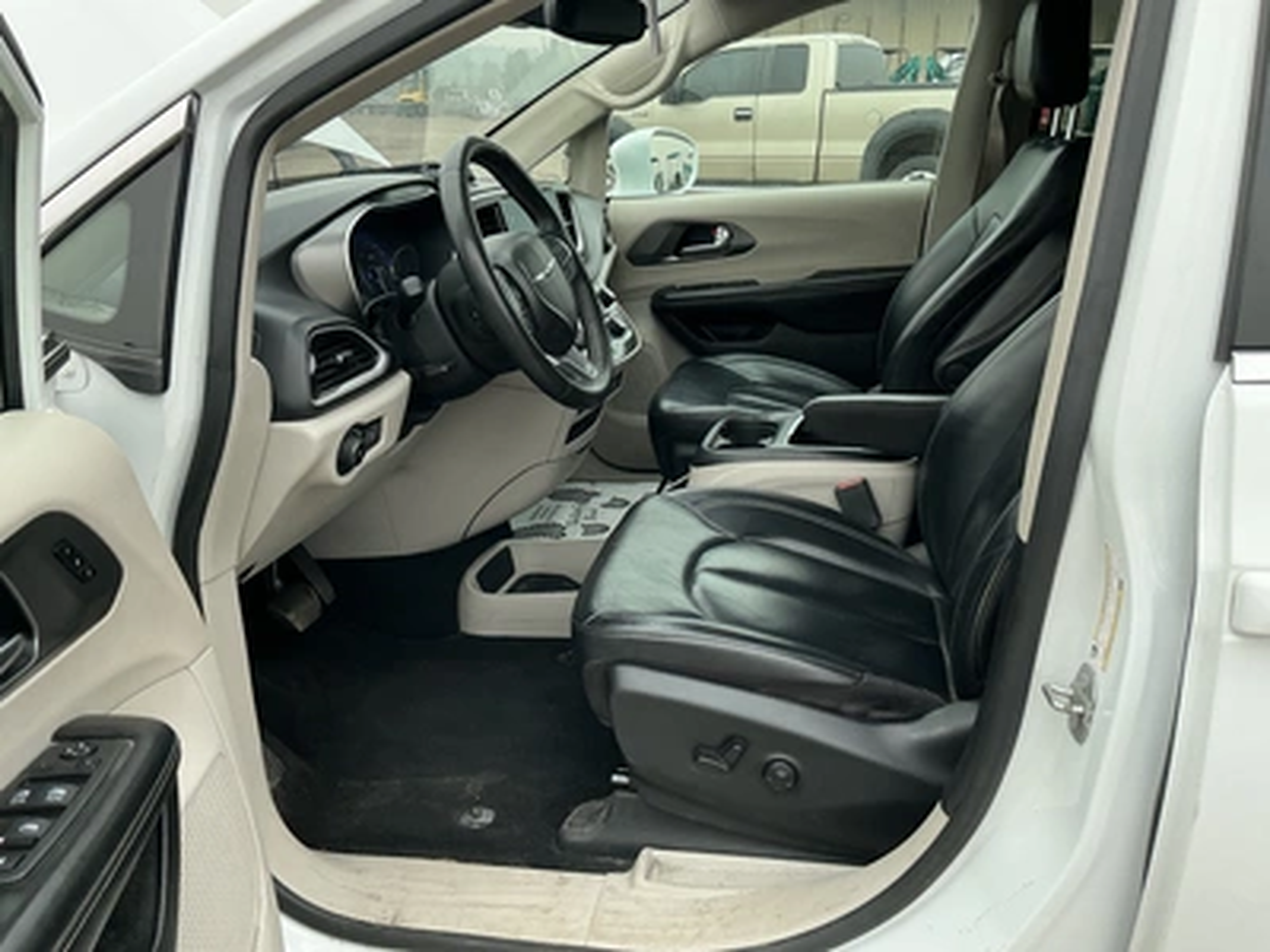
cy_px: 476
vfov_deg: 49.7
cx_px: 635
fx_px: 1027
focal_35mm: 28
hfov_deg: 63.4
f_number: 1.8
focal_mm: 3
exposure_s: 1/287
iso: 25
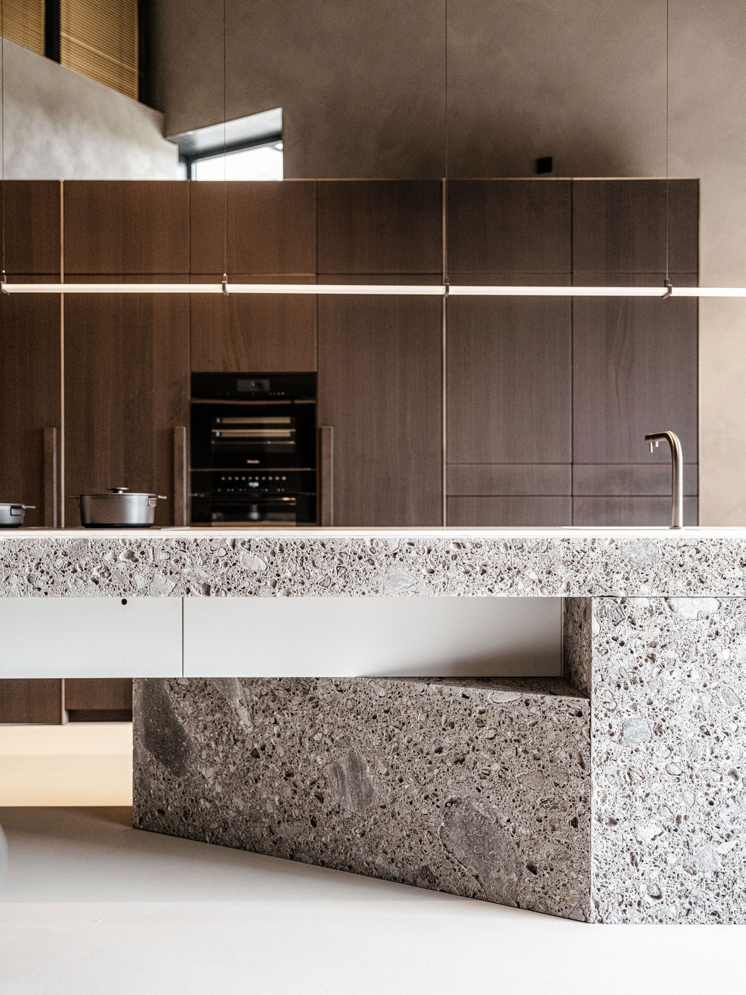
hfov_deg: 39.7
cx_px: 373
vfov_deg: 51.4
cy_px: 498
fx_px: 1034
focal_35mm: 36
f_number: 2.8
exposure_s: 1/600
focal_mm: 45
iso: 2000
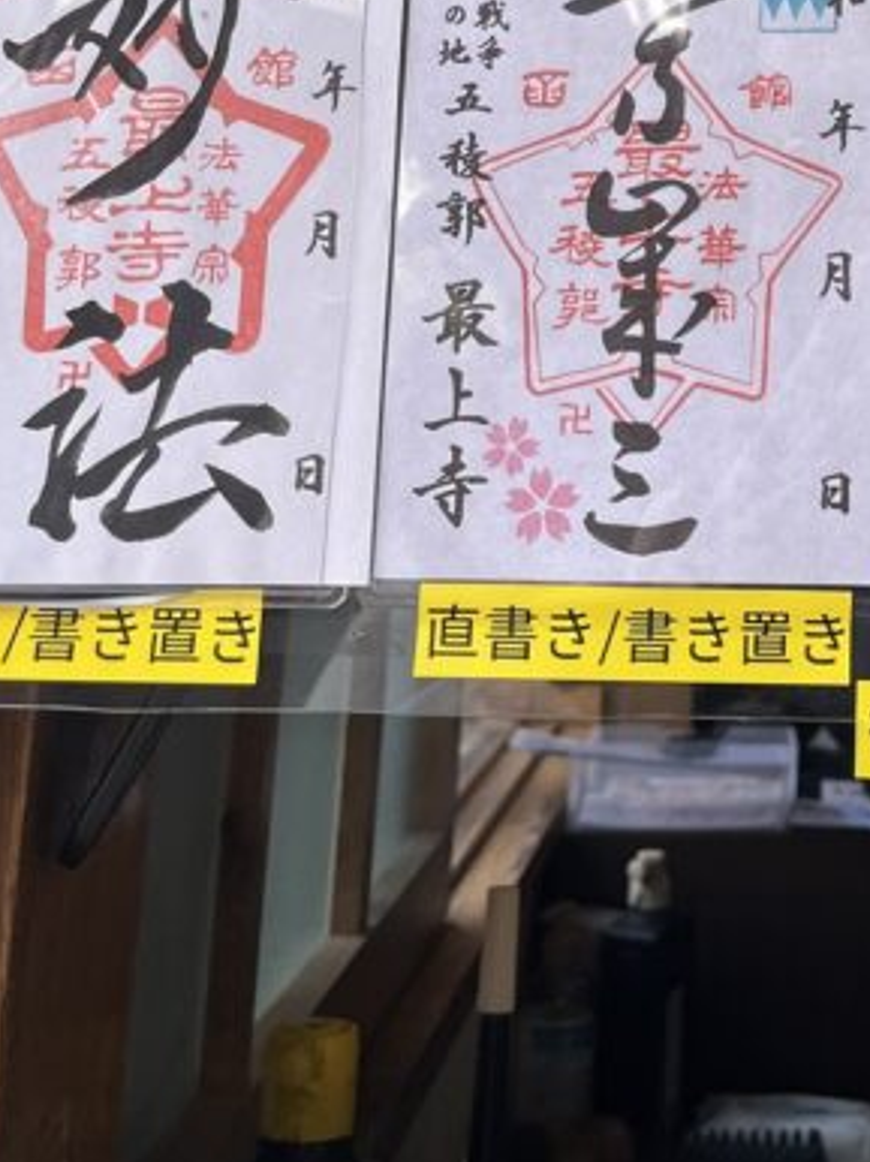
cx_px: 882
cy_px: -310
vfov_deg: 24.8
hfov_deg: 20.6
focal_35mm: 69
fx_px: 2315
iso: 50
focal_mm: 5.1
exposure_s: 1/577
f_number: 1.6
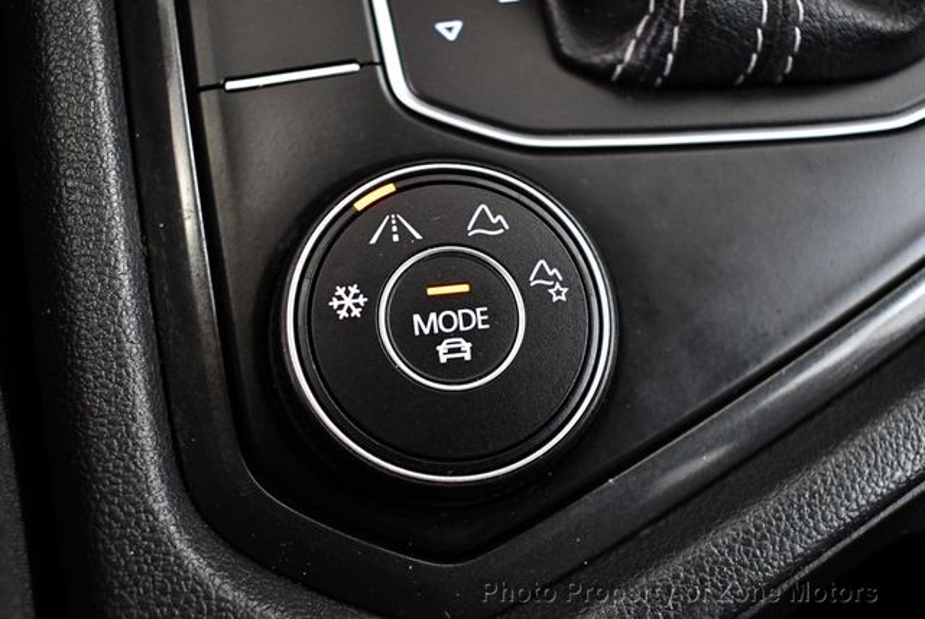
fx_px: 1080
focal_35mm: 42
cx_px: 462
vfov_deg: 32.0
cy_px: 310
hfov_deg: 46.4
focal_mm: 21
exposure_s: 1/60
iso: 3200
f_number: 3.8
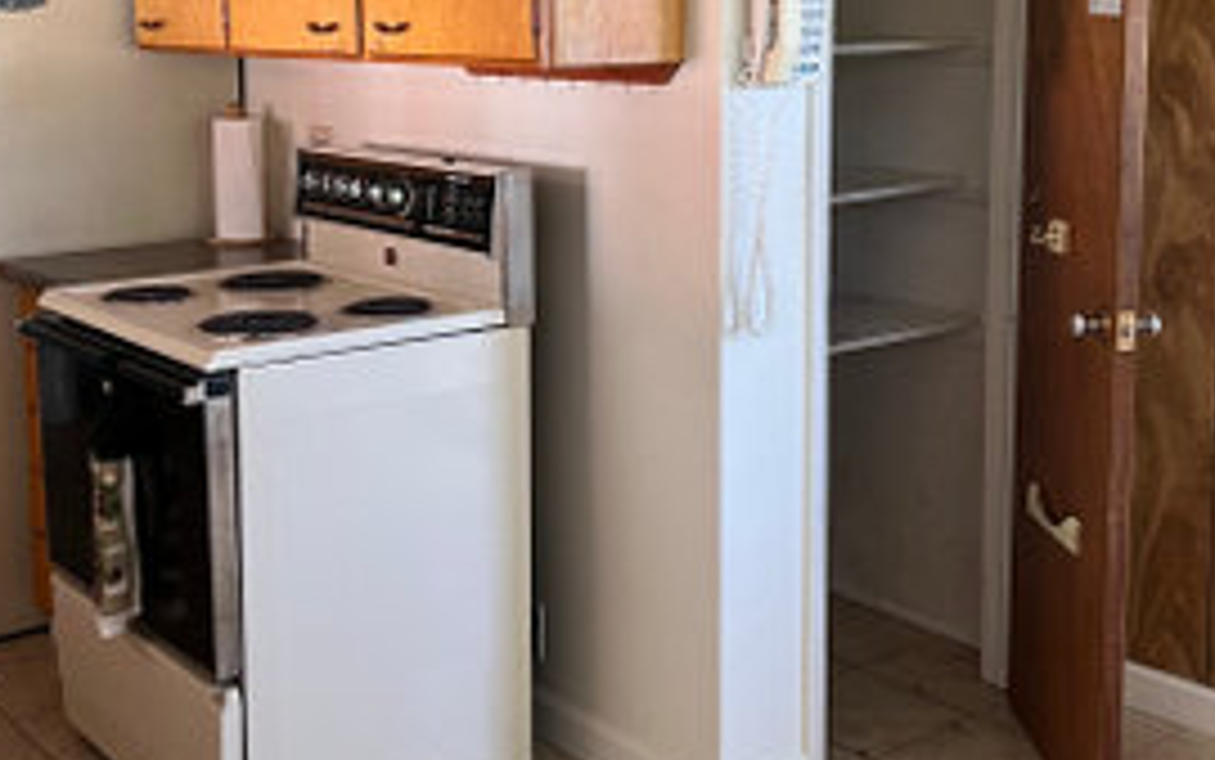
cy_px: 202
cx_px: 567
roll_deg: +0.3
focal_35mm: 49
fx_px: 1623
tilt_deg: -5.9
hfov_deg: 41.0
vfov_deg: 26.1
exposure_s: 1/93
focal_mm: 5.7
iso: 125
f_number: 1.5
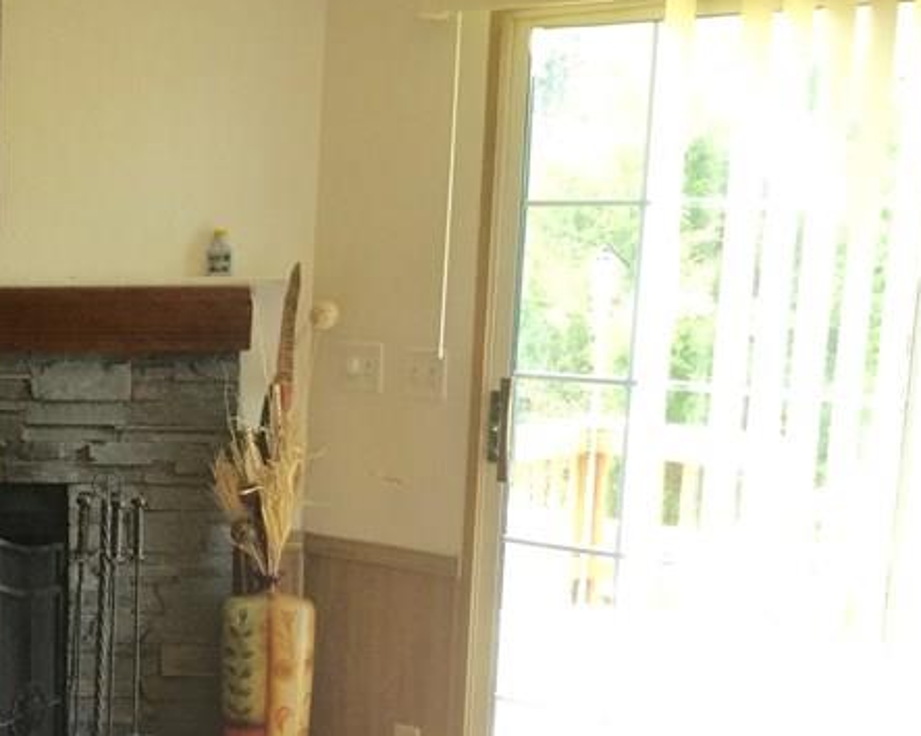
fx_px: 1907
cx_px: -85
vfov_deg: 21.4
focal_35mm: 70
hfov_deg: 25.3
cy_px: 642
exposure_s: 1/30
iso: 25
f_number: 2.4
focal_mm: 3.3
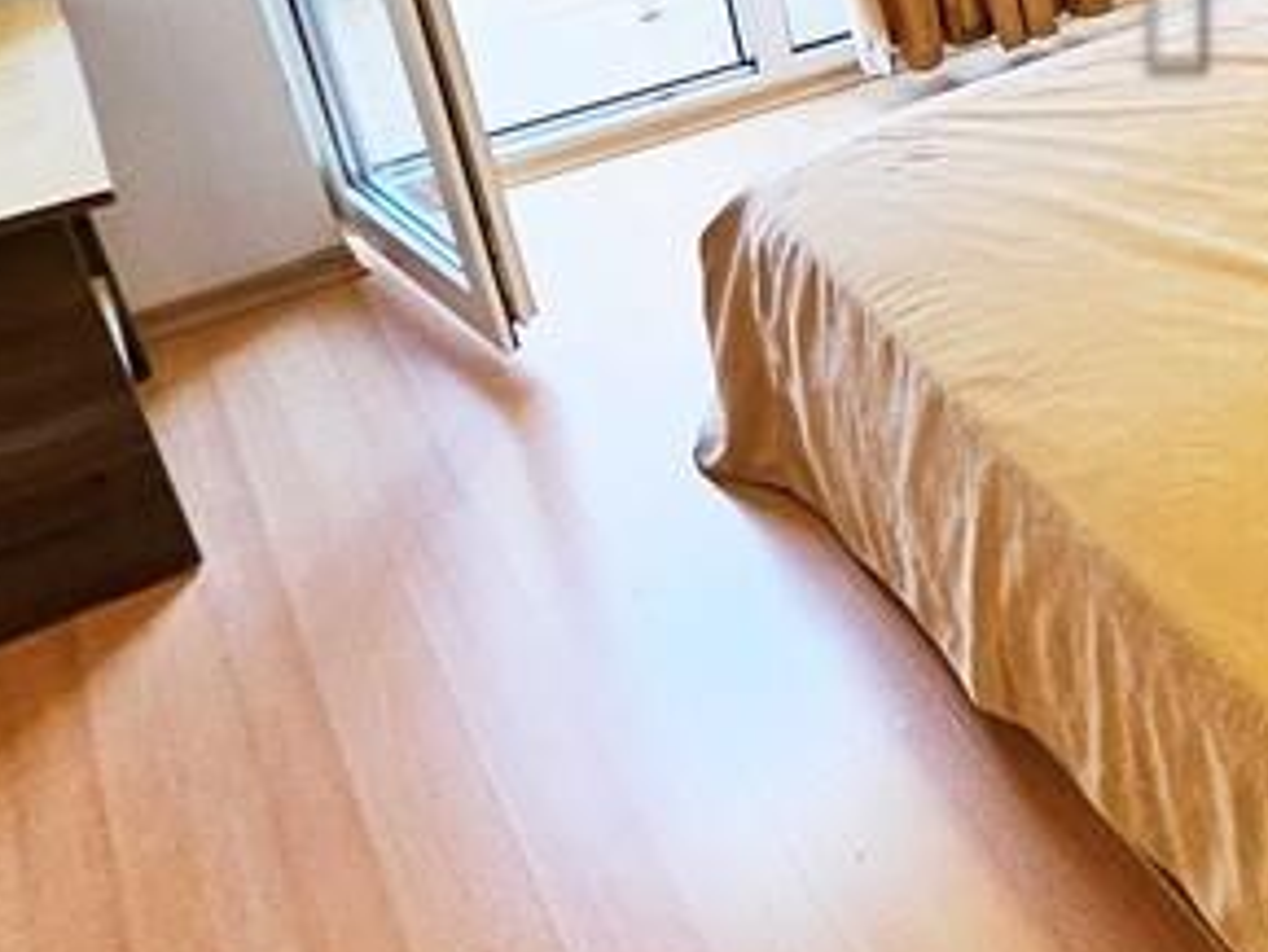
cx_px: 1720
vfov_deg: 29.1
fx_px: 1686
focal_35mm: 46
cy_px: -44
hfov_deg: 30.6
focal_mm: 1.7
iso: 50
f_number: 2.2
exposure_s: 1/50
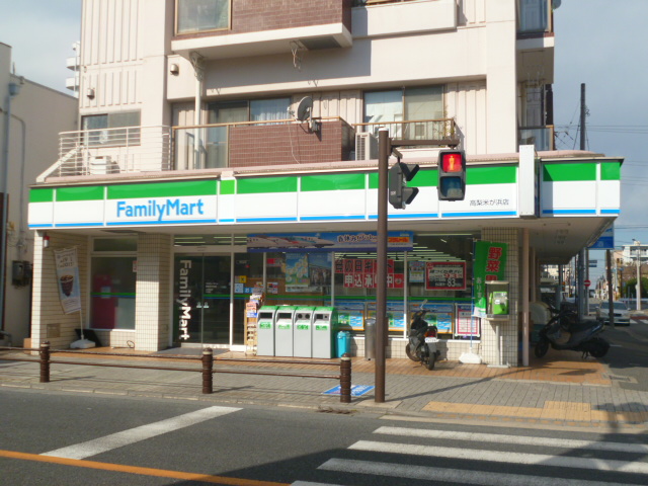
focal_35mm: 38
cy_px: 243
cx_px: 324
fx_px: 711
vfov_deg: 37.7
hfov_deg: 49.0
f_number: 10
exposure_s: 1/125
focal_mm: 6.8
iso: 100
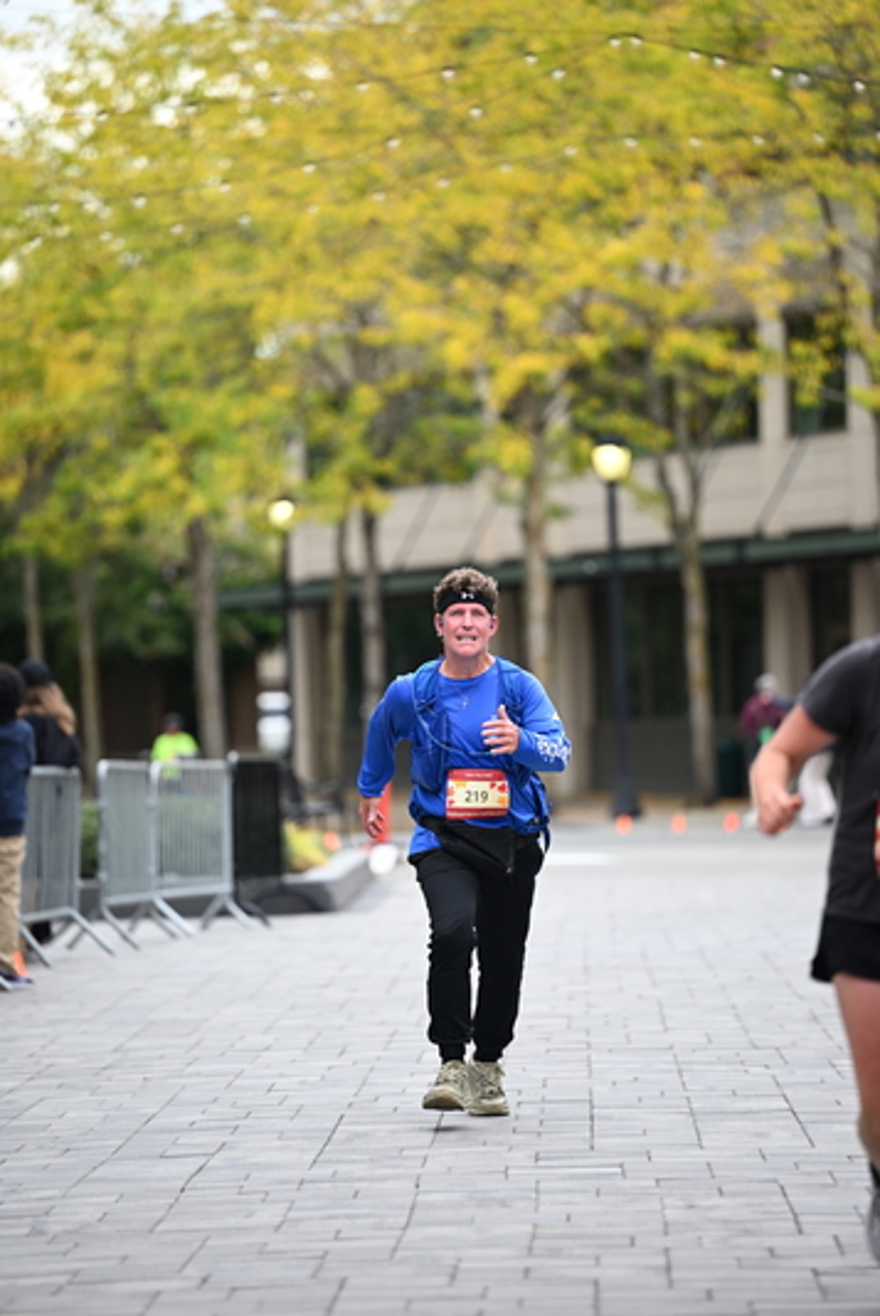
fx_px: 6404
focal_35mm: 175
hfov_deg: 7.9
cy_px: 648
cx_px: 450
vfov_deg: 11.7
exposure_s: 1/2000
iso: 640
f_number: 2.8
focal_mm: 170
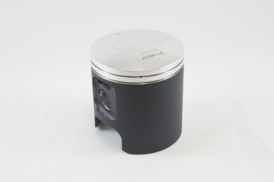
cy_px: 91
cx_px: 137
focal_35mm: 47
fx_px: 358
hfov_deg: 41.9
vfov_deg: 28.6
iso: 450
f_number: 4.5
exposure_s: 1/125
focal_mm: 17.6
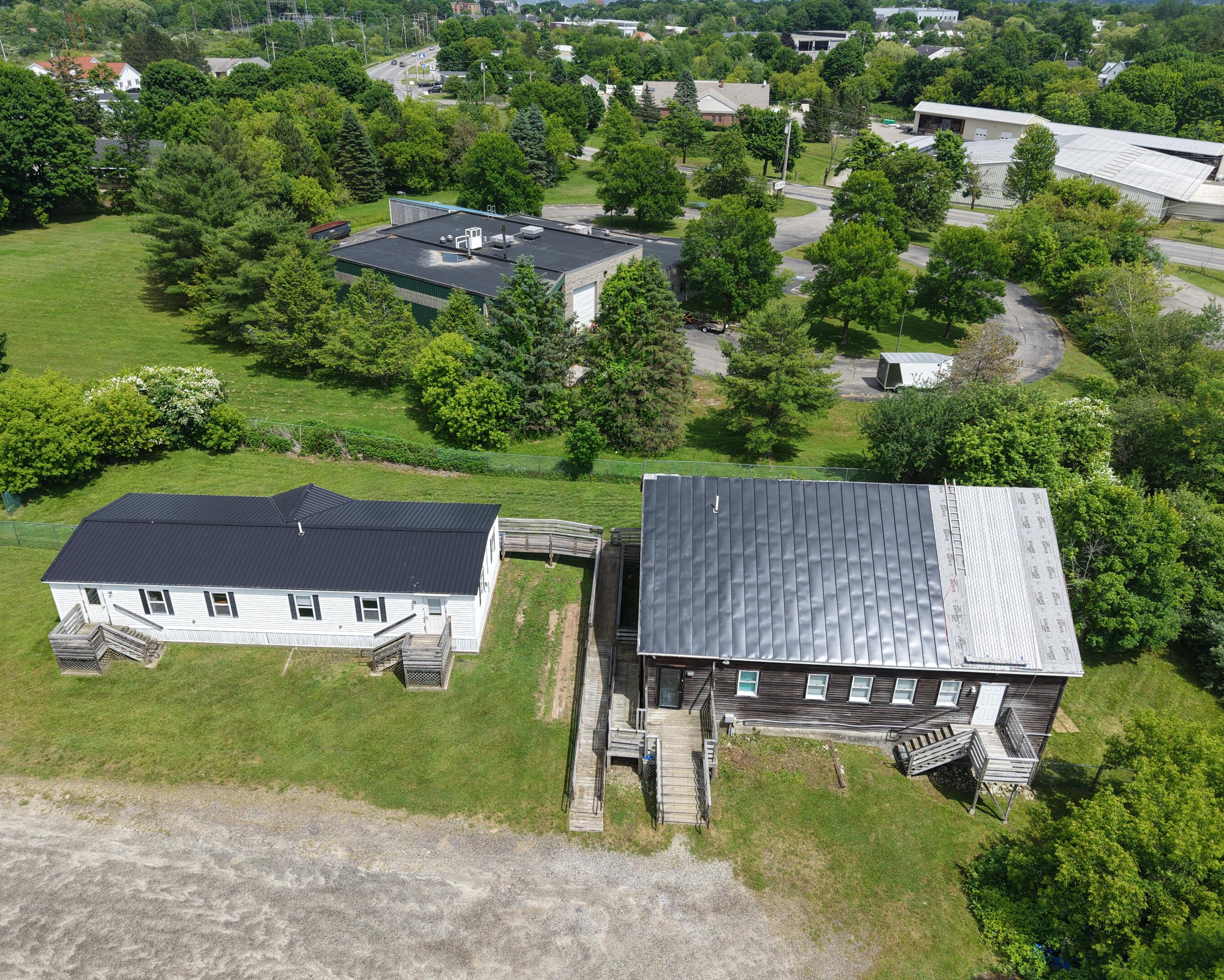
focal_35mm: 26
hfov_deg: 66.0
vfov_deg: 54.9
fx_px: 942
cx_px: 590
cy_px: 482
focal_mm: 8.67
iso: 150
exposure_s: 1/3200
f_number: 1.8
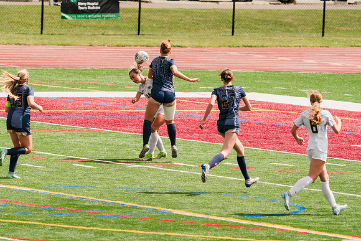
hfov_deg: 4.7
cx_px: 157
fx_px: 4413
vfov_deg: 3.1
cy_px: 95
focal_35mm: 440
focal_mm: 332
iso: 400
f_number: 6.3
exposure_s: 1/1600
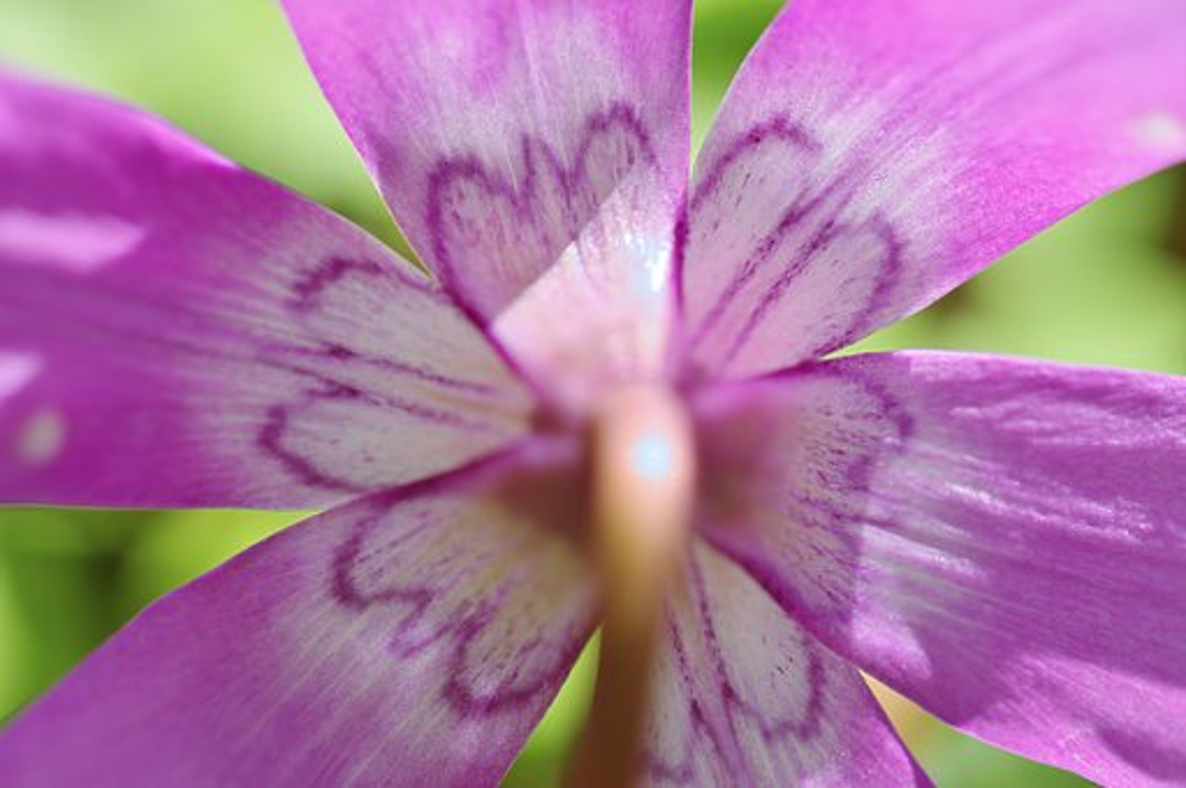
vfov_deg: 25.7
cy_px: 394
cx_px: 593
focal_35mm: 52
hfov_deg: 37.9
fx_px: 1727
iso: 100
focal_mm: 35
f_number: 5.6
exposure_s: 1/125
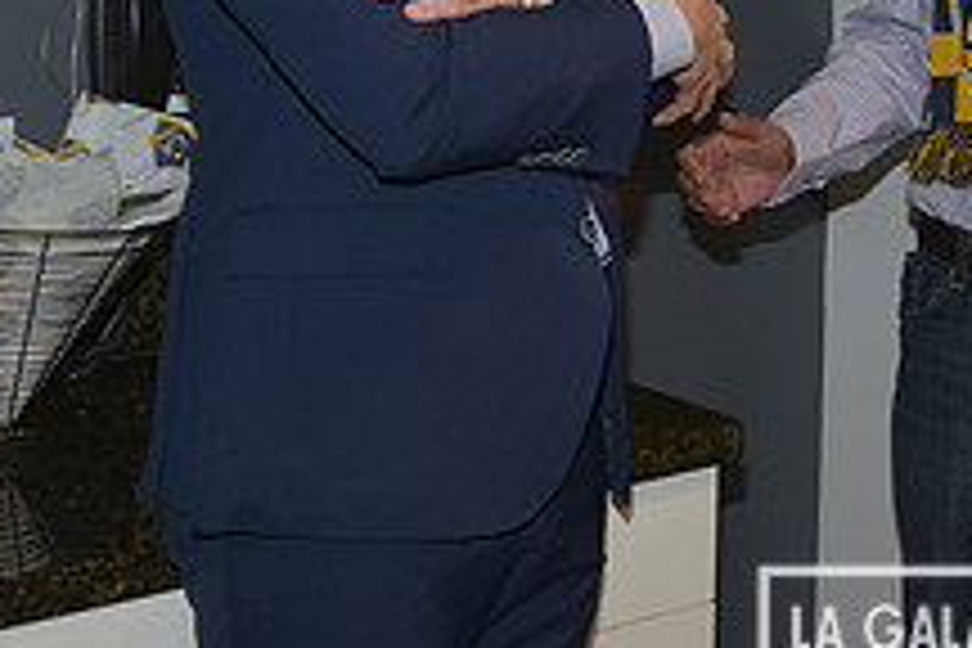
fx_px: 2322
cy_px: -47
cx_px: 1076
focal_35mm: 86
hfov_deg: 22.3
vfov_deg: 15.5
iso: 800
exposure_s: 1/60
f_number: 7.1
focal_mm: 32
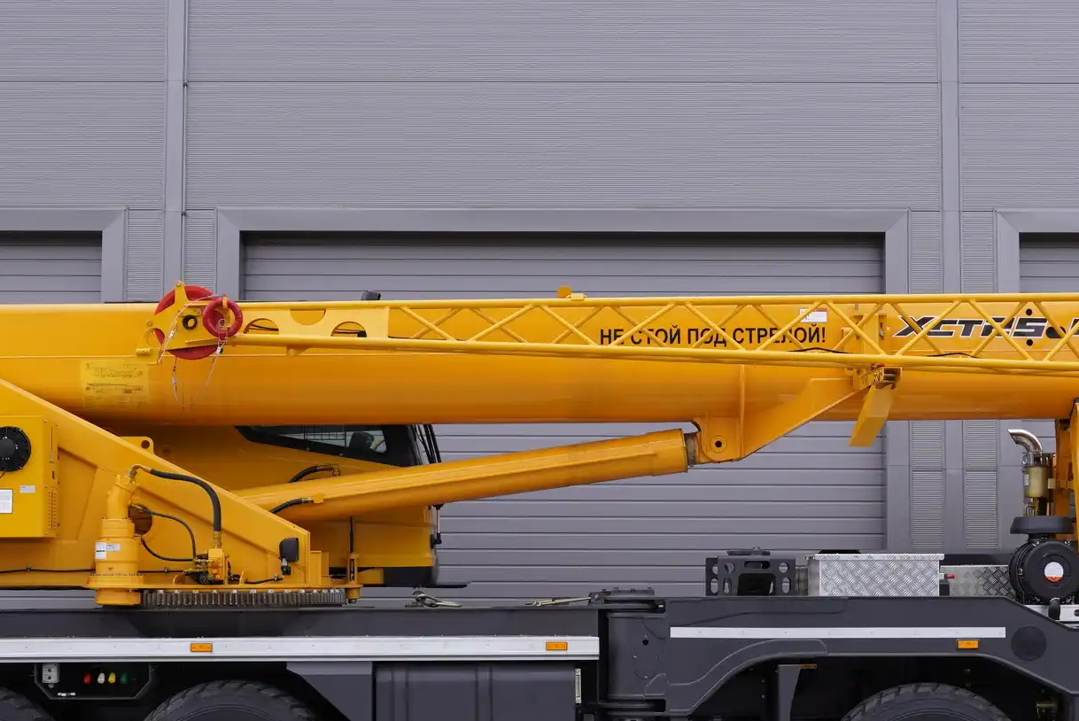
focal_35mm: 72
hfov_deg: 28.0
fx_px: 2161
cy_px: 522
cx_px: 625
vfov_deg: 18.8
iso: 250
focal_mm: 23
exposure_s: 1/800
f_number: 4
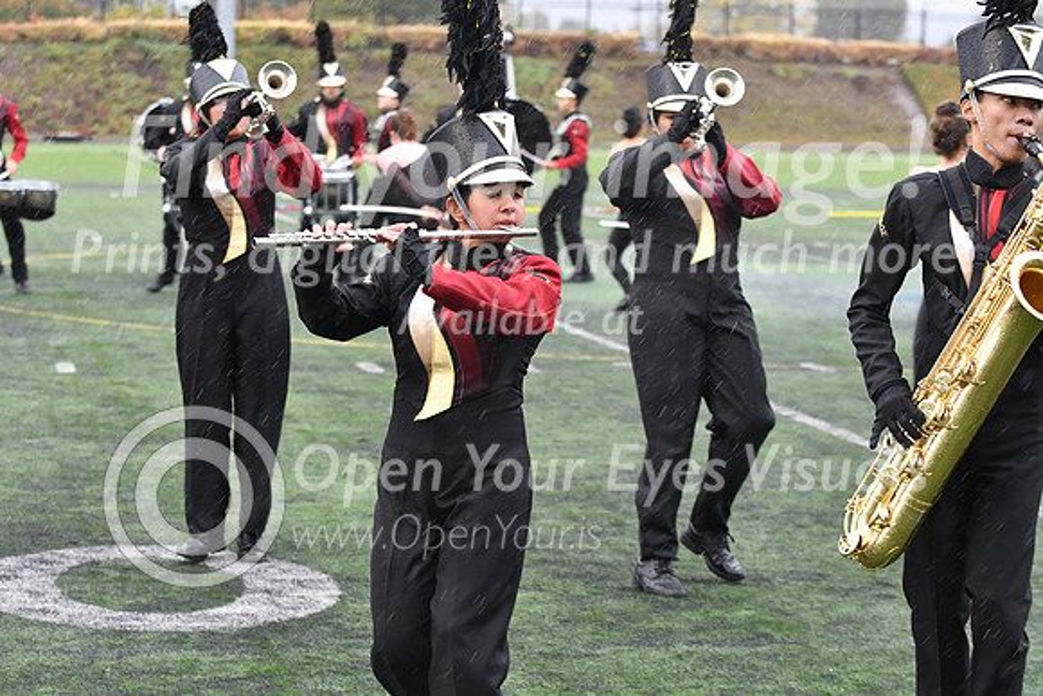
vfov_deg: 13.0
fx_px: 3043
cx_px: 522
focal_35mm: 105
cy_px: 348
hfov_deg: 19.5
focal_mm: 70
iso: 1000
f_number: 4
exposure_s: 1/320
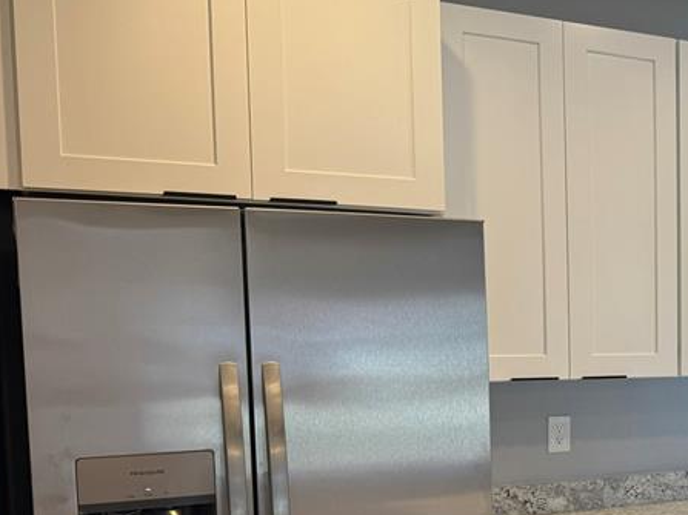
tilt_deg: -4.9
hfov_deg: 31.2
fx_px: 1093
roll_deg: +0.2
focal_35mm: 55
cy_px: 411
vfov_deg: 26.1
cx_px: 748
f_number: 1.78
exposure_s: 1/120
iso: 100
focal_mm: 6.76
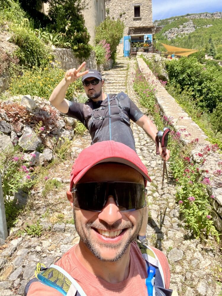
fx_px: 257
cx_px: 111
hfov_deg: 46.8
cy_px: 148
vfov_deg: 60.0
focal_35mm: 30
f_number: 2.2
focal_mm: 2.71
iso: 32
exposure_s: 1/496
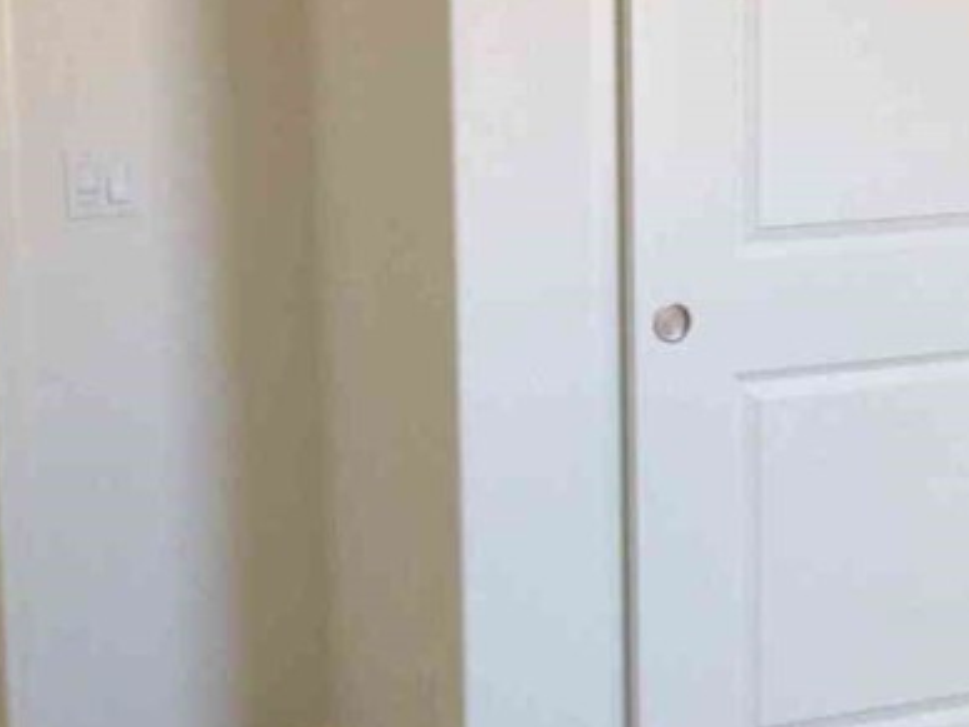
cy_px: 317
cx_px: 687
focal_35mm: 87
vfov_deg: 17.0
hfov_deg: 22.4
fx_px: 2435
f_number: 2.4
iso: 100
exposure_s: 1/20
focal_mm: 4.13
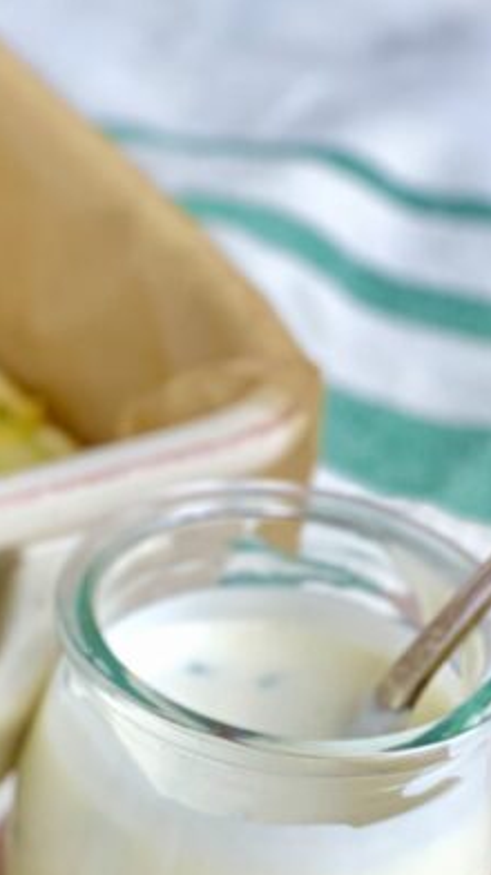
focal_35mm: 148
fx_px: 3431
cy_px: 1134
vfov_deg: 14.0
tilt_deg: -40.4
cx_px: -362
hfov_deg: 7.9
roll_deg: -1.7
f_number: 2.4
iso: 16
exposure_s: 1/151
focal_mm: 6
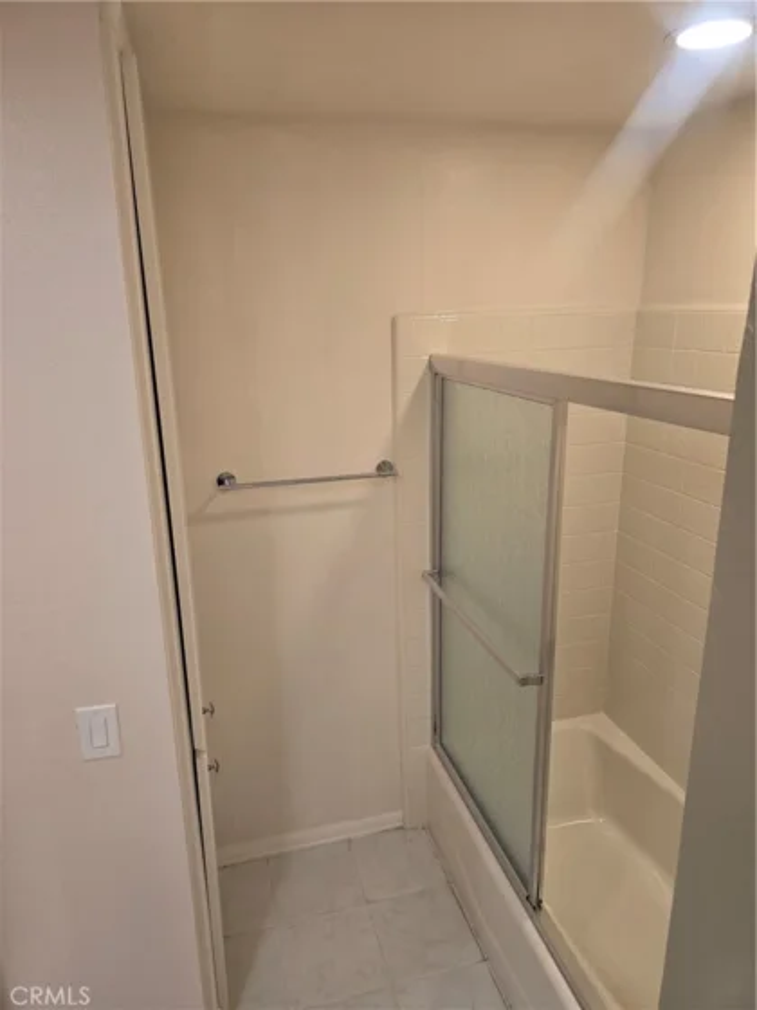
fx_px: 671
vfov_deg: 73.9
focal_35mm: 23
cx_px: 378
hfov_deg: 58.9
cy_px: 505
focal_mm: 6.3
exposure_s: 1/120
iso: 100
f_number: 1.7
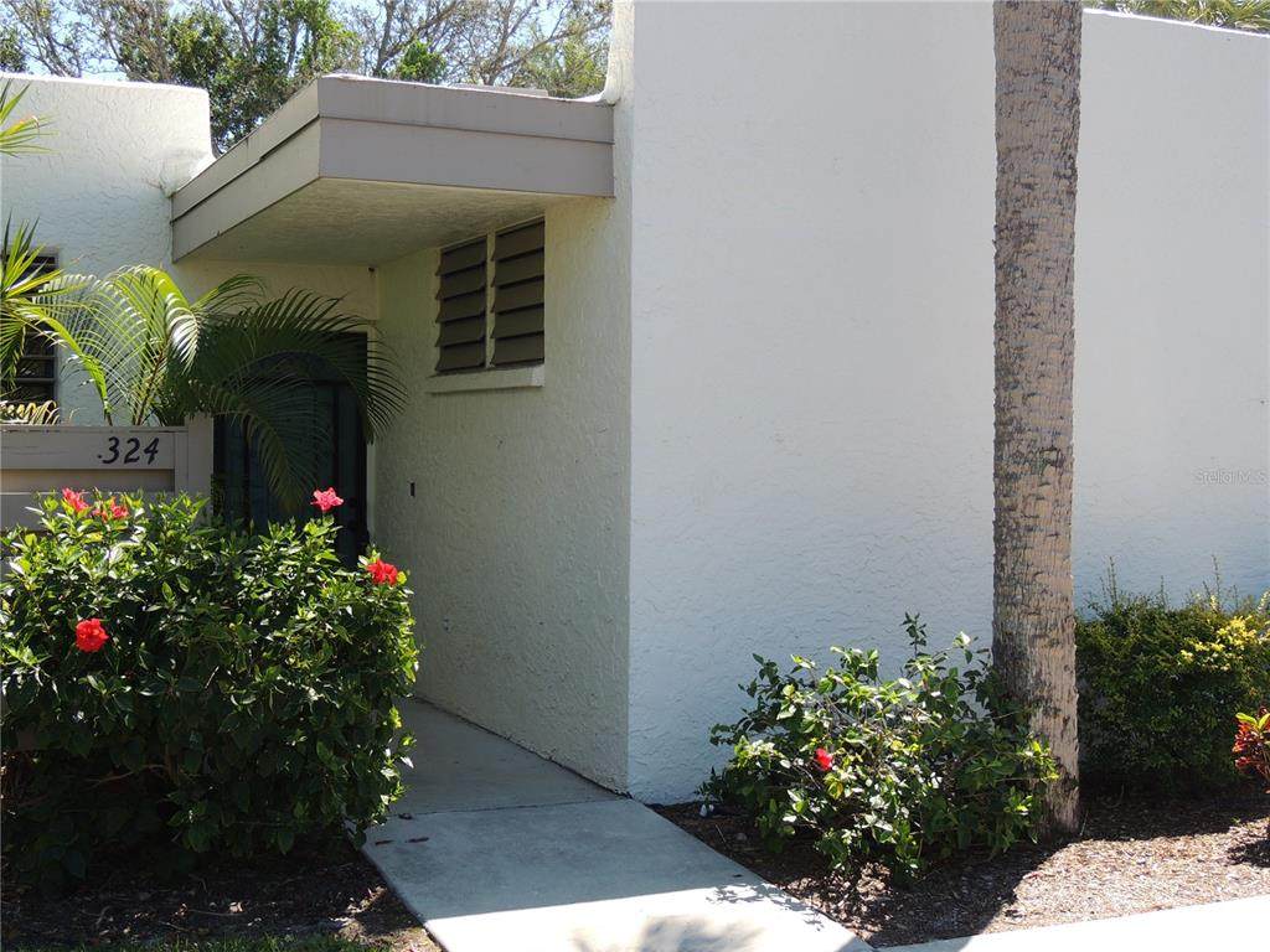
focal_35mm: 47
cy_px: 476
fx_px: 1724
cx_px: 635
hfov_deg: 40.4
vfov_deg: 30.9
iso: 100
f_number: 3.5
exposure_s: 1/400
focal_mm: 8.3
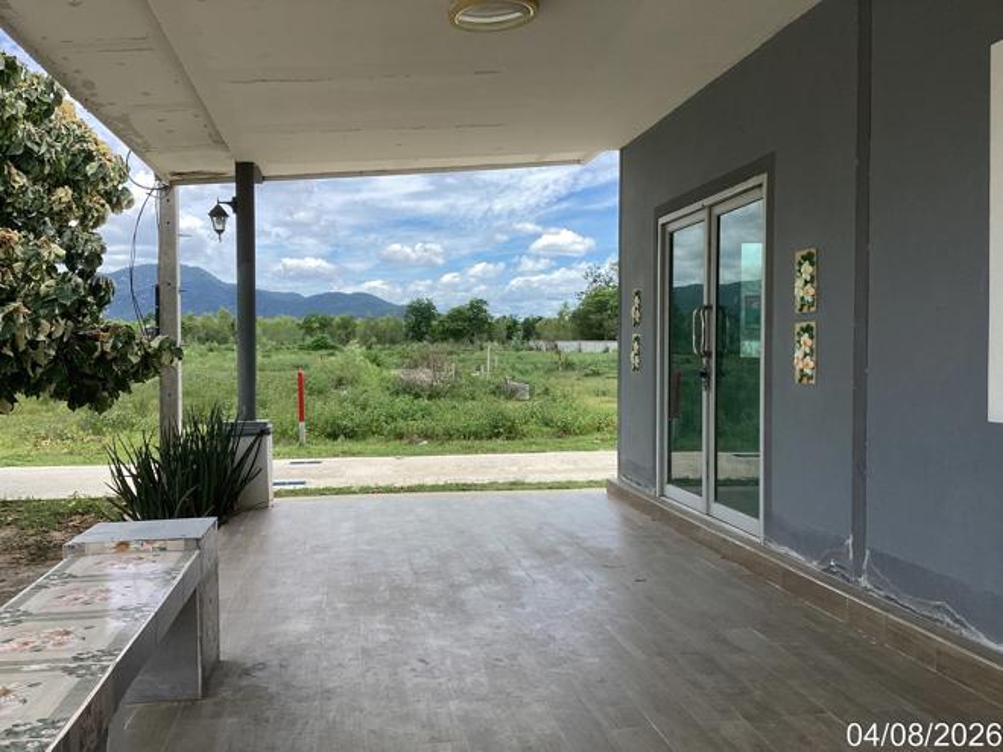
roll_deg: -0.4
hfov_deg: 58.4
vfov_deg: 45.4
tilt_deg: -2.5
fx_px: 898
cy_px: 376
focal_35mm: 31
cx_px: 502
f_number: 2.4
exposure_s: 1/947
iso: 25
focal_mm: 3.3
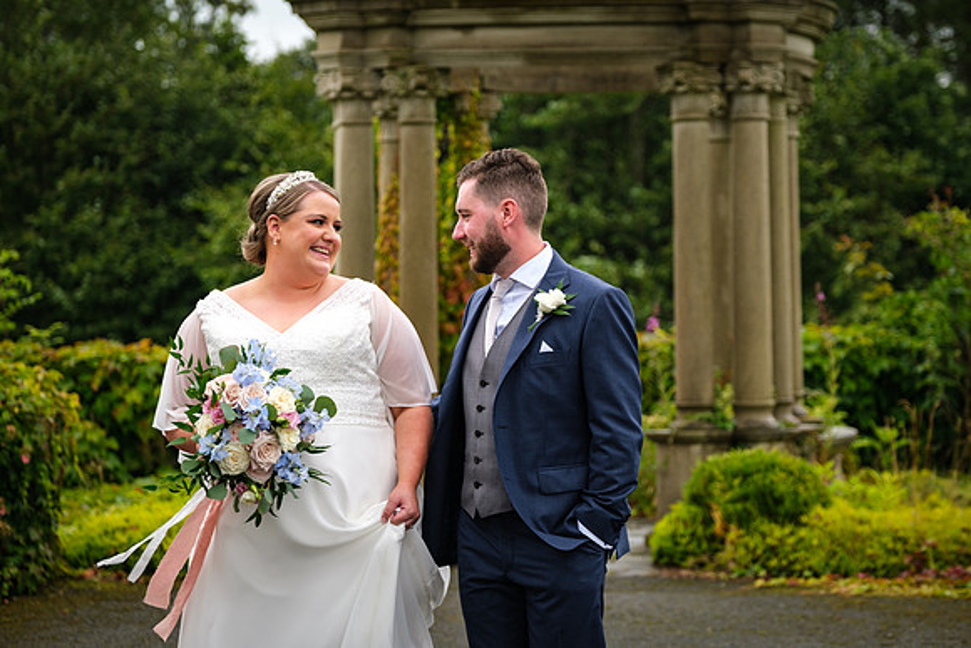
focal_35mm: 110
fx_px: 2963
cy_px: 310
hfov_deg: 18.6
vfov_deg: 12.5
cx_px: 514
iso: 250
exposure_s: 1/500
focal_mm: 68.7
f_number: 2.8
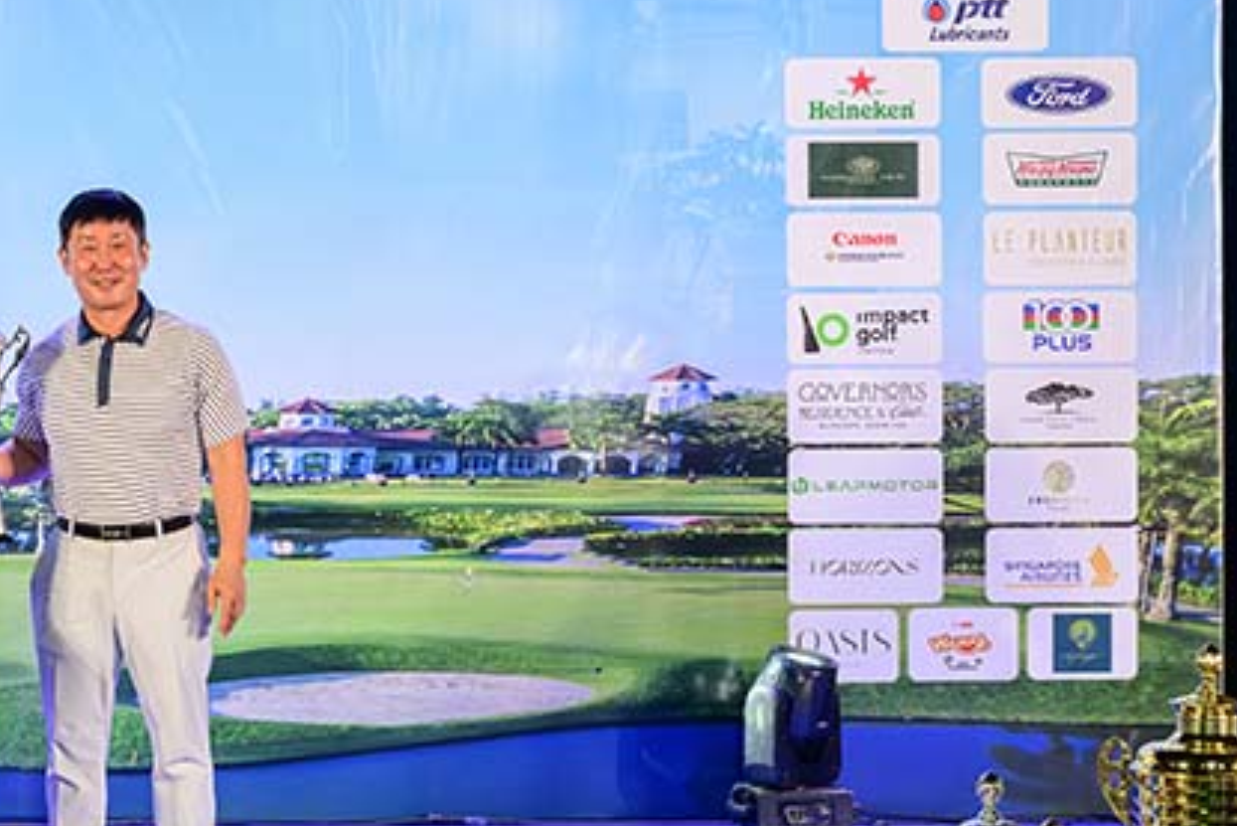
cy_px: 334
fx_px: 2784
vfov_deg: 16.9
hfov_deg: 23.5
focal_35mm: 81
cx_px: -125
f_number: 6.3
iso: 1250
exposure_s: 1/125
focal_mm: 35
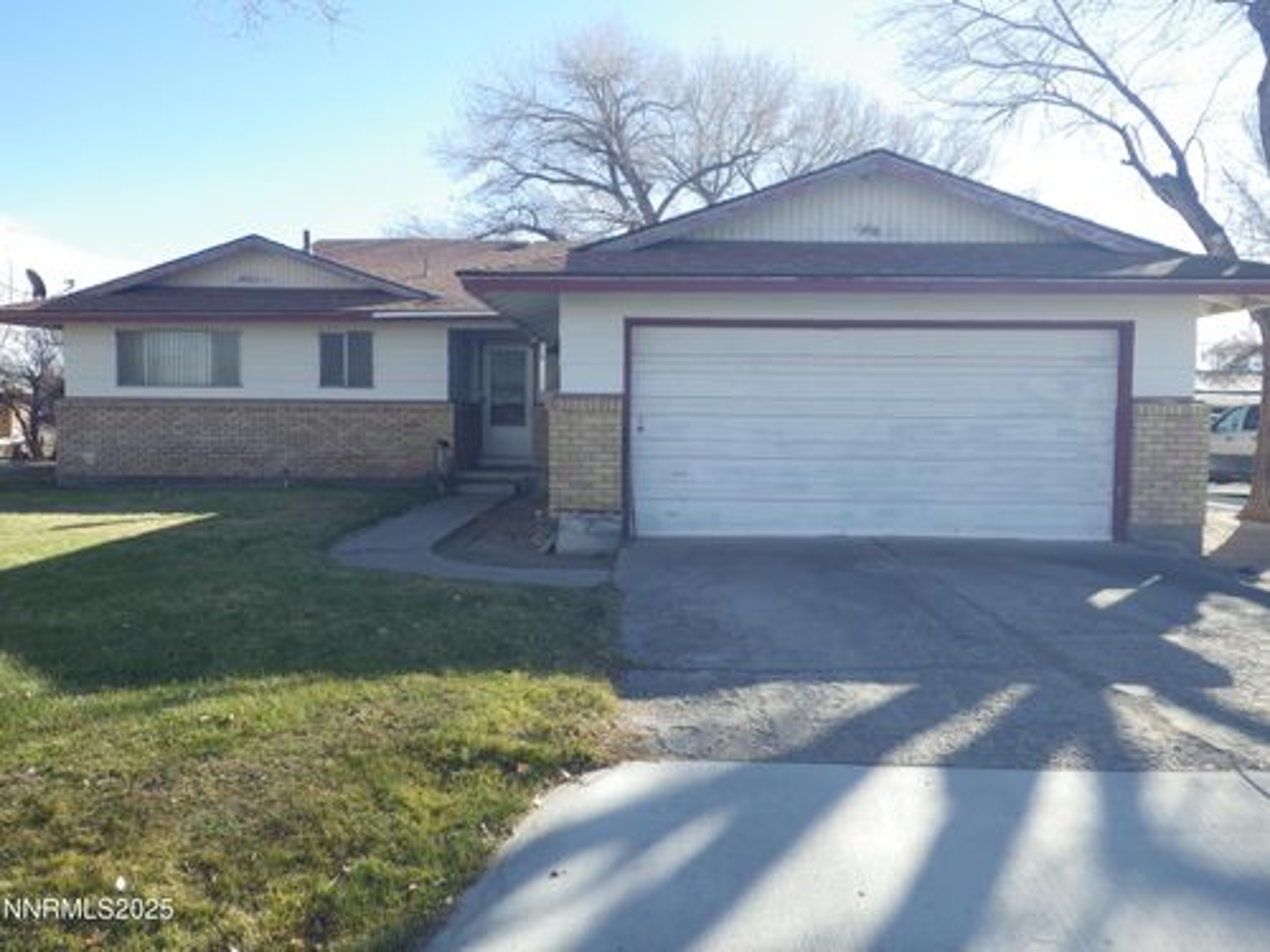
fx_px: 1027
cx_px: 635
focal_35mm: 28
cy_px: 476
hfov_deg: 63.4
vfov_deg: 49.7
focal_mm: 5
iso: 125
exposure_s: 1/320
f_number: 4.2
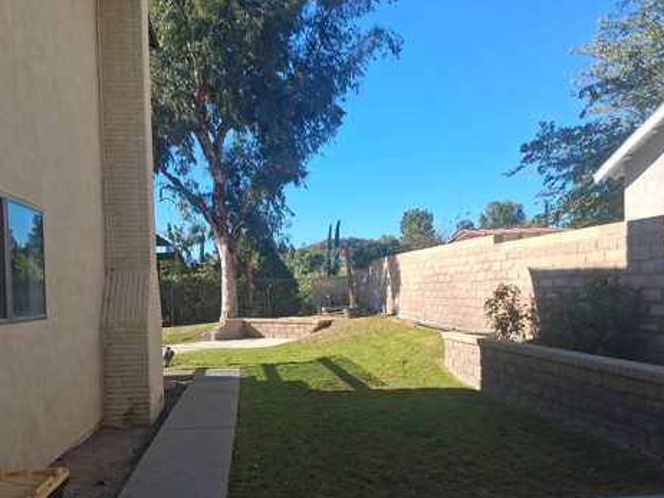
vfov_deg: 39.4
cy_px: 319
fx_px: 691
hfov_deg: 51.3
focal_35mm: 36
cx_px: 310
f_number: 1.8
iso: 25
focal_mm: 3.98
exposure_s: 1/408
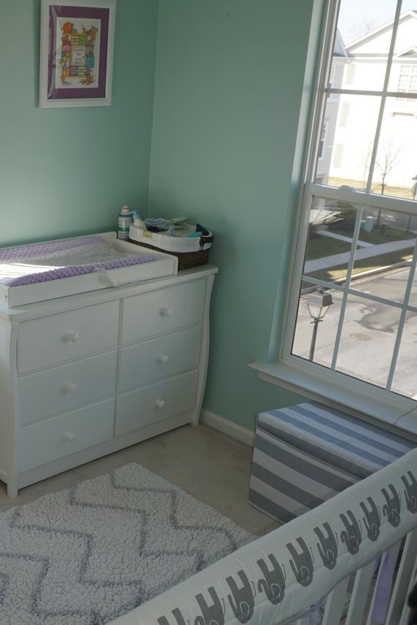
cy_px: 368
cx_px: 59
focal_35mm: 43
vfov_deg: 45.2
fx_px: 746
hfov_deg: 30.1
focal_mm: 16
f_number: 5
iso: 100
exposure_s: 1/100
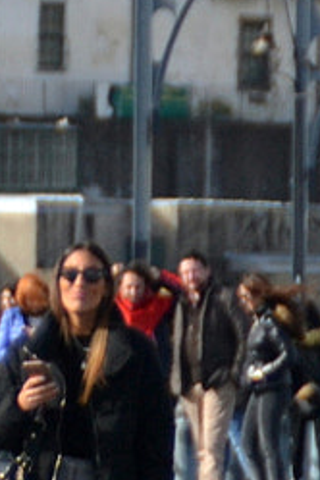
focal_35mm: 1202
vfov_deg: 1.7
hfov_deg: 1.1
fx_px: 16028
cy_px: 551
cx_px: -472
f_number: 6
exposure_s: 1/500
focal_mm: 125
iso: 180
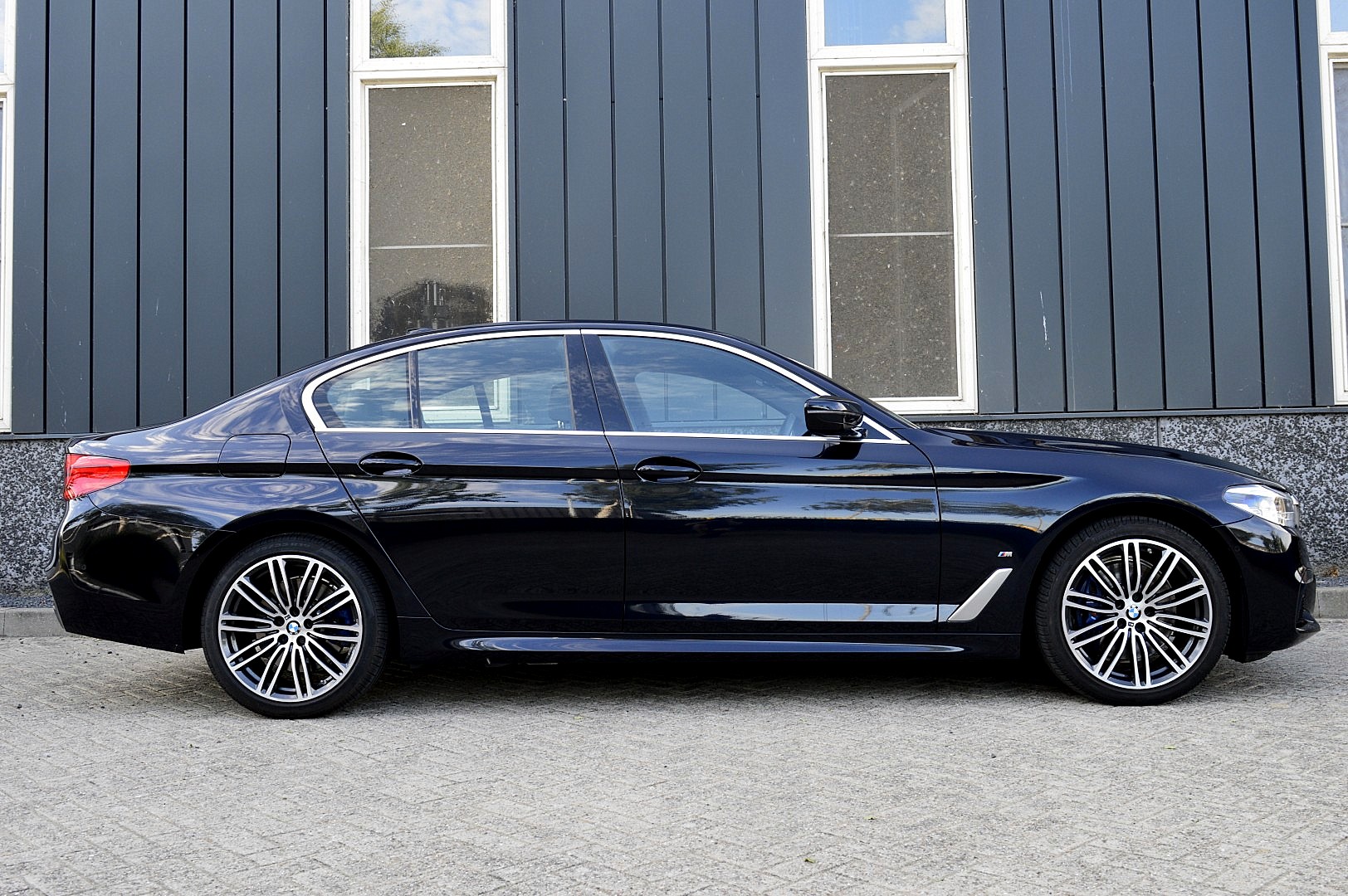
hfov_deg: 55.1
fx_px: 1291
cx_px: 674
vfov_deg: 38.3
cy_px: 448
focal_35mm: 34
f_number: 8
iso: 400
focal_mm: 23
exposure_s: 1/80
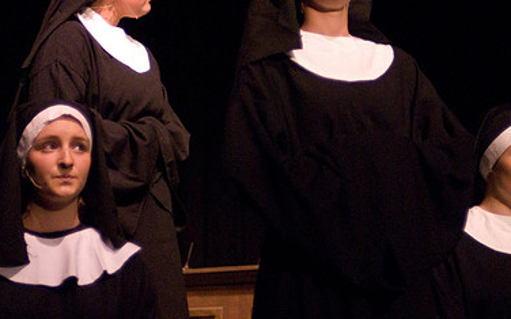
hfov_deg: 17.6
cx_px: 344
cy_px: 69
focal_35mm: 118
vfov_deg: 11.1
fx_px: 1643
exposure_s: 1/125
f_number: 2.8
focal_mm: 50
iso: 1600
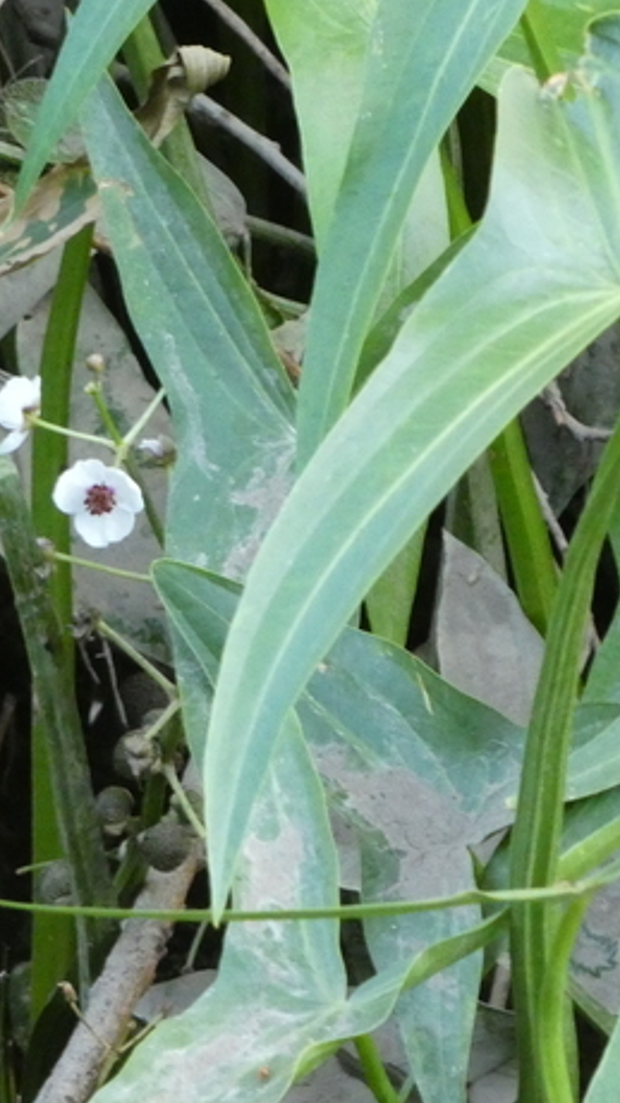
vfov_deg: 4.2
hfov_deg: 2.3
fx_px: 15153
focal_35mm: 518
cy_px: 498
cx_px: 53
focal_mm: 49.1
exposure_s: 1/80
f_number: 6.3
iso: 1600
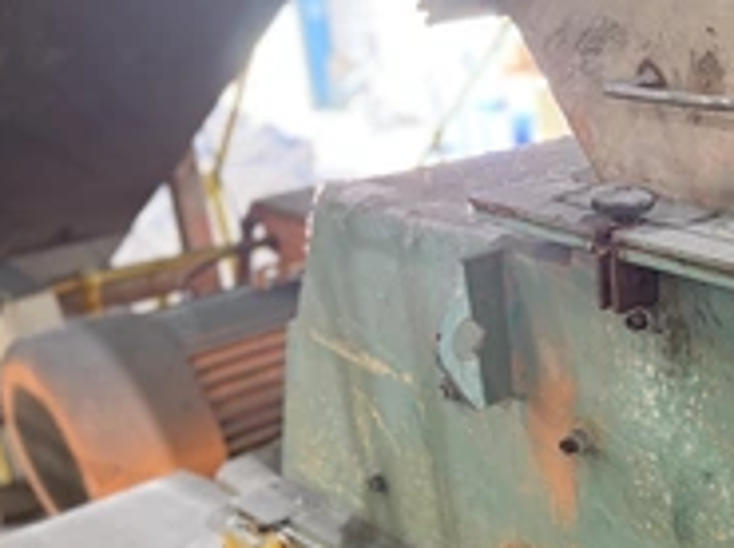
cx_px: 686
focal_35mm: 52
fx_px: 1100
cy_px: 484
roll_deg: +0.3
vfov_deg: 27.0
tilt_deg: -27.8
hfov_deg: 34.4
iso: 400
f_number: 1.78
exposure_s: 1/50
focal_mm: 6.76
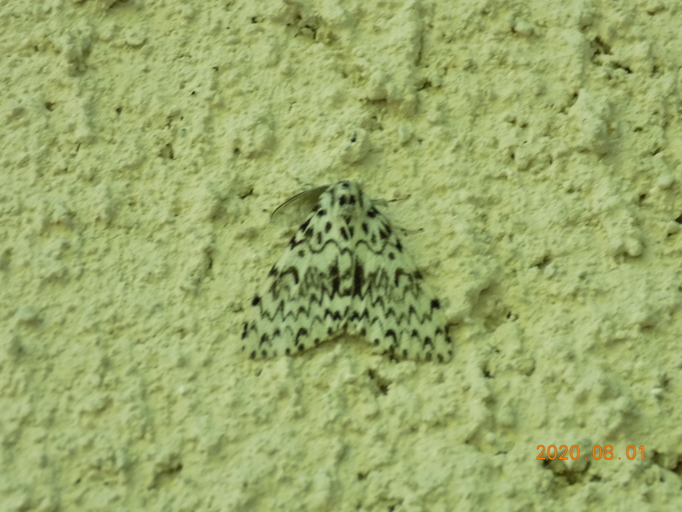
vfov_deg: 12.6
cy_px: 256
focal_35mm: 118
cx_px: 341
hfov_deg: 16.7
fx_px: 2325
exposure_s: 1/30
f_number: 4.8
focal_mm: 20.9
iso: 200
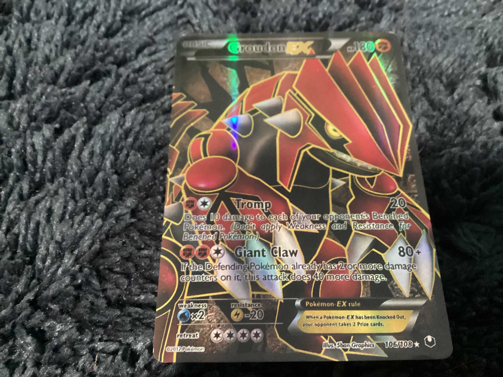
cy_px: 188
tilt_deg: -67.2
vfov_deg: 45.4
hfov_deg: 58.4
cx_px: 252
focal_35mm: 31
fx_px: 450
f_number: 2.4
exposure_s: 1/17
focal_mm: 3.3
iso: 800
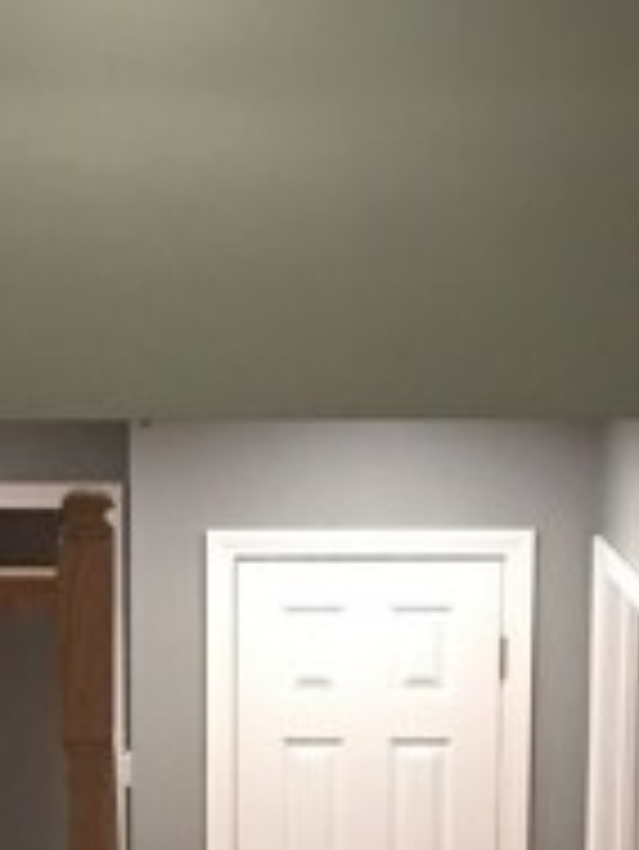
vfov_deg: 16.6
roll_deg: +0.2
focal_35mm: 118
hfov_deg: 12.4
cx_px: -9
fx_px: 2901
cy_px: 679
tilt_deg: -9.9
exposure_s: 1/15
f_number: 2.2
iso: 50
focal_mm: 4.15
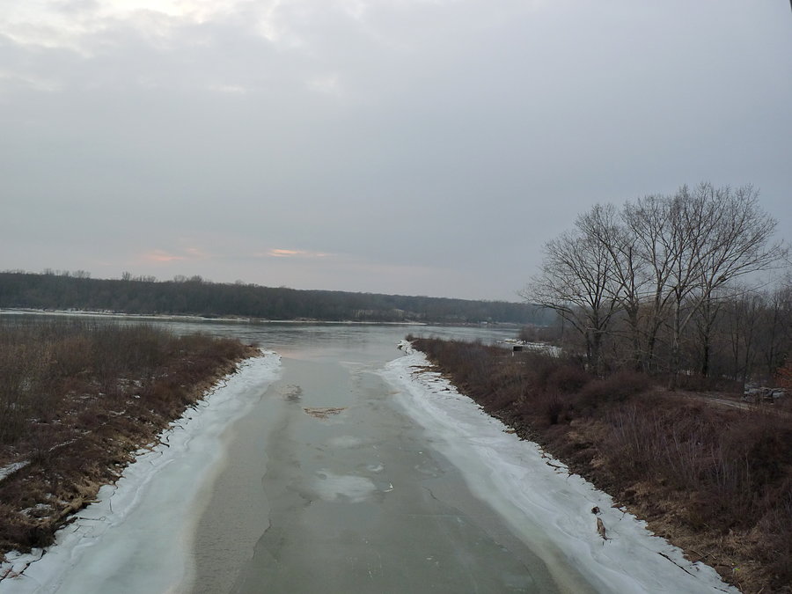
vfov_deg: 46.8
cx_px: 396
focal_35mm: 30
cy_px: 297
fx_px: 686
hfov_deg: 60.0
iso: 200
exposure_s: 1/30
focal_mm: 5.3
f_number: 3
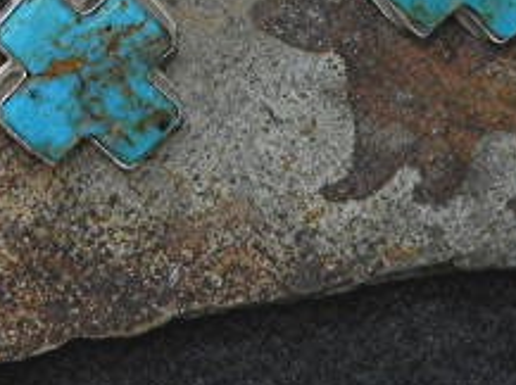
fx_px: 1979
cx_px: 243
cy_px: -171
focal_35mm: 133
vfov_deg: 10.8
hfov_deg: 14.9
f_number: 7.6
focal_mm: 8.1
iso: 800
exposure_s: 1/30
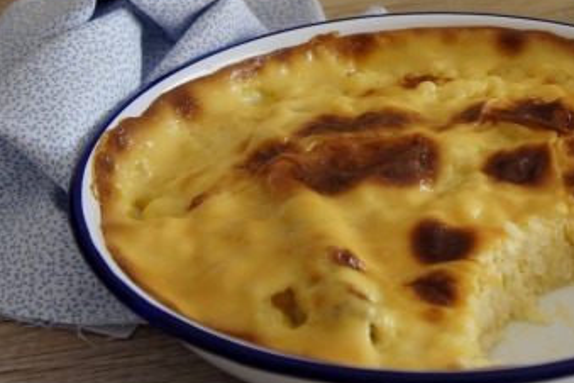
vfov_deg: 18.8
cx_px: 510
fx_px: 1147
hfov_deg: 27.2
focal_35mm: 72
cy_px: 97
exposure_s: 1/40
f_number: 4.5
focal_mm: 25
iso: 200
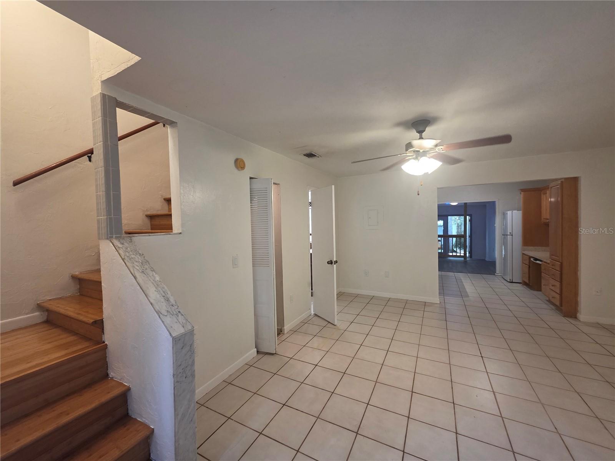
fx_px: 231
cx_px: 308
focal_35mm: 13
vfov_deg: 89.9
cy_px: 230
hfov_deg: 106.2
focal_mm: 2.2
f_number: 1.9
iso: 160
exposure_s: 1/120
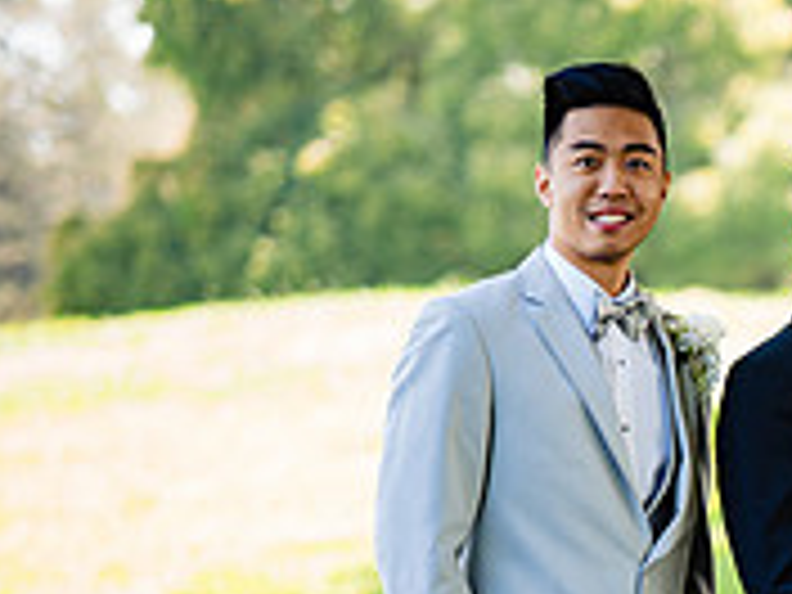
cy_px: 686
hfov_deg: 7.3
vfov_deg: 5.5
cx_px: 1044
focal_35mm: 270
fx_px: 6177
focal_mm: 85
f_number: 1.8
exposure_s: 1/200
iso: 100
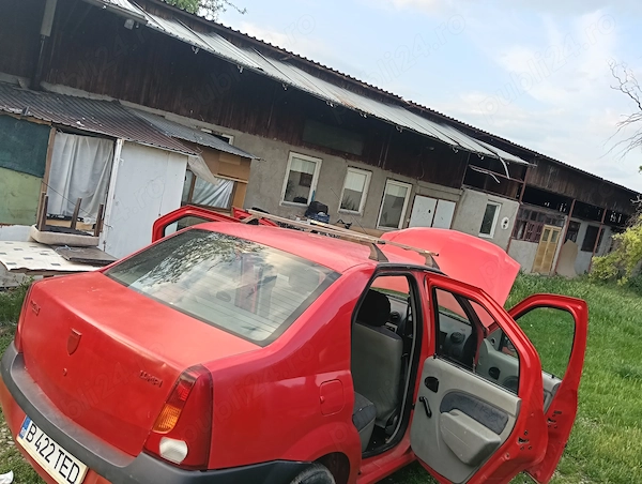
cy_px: 242
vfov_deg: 51.5
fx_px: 502
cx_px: 321
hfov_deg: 65.2
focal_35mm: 27
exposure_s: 1/100
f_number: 1.8
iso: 64
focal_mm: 3.98
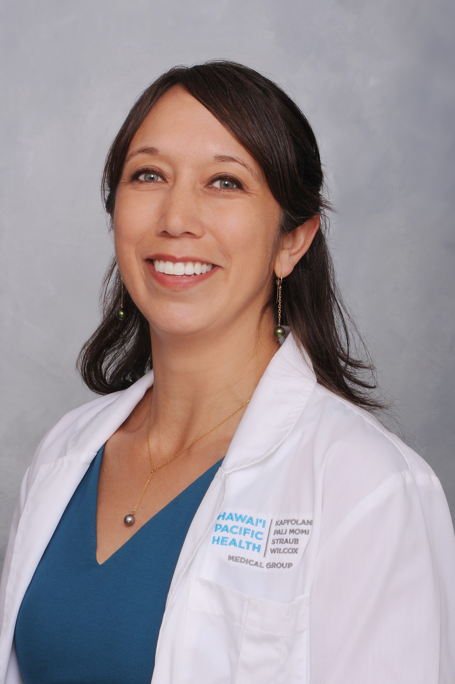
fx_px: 1993
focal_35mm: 105
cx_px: 228
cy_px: 342
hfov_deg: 13.0
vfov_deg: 19.5
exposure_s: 1/200
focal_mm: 105
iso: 200
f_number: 29
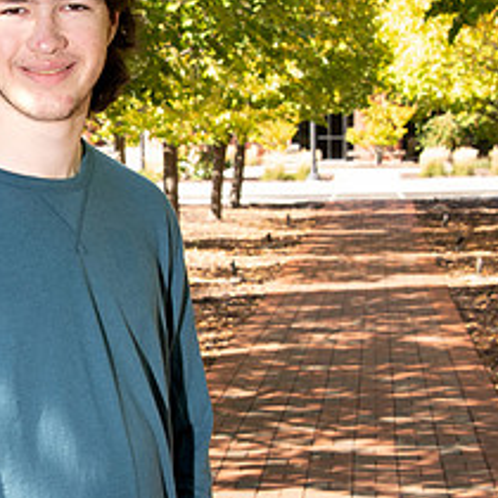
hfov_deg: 14.1
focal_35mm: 122
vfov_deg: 14.3
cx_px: 36
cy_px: 234
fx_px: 1986
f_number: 10
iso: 800
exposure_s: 1/160
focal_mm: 52
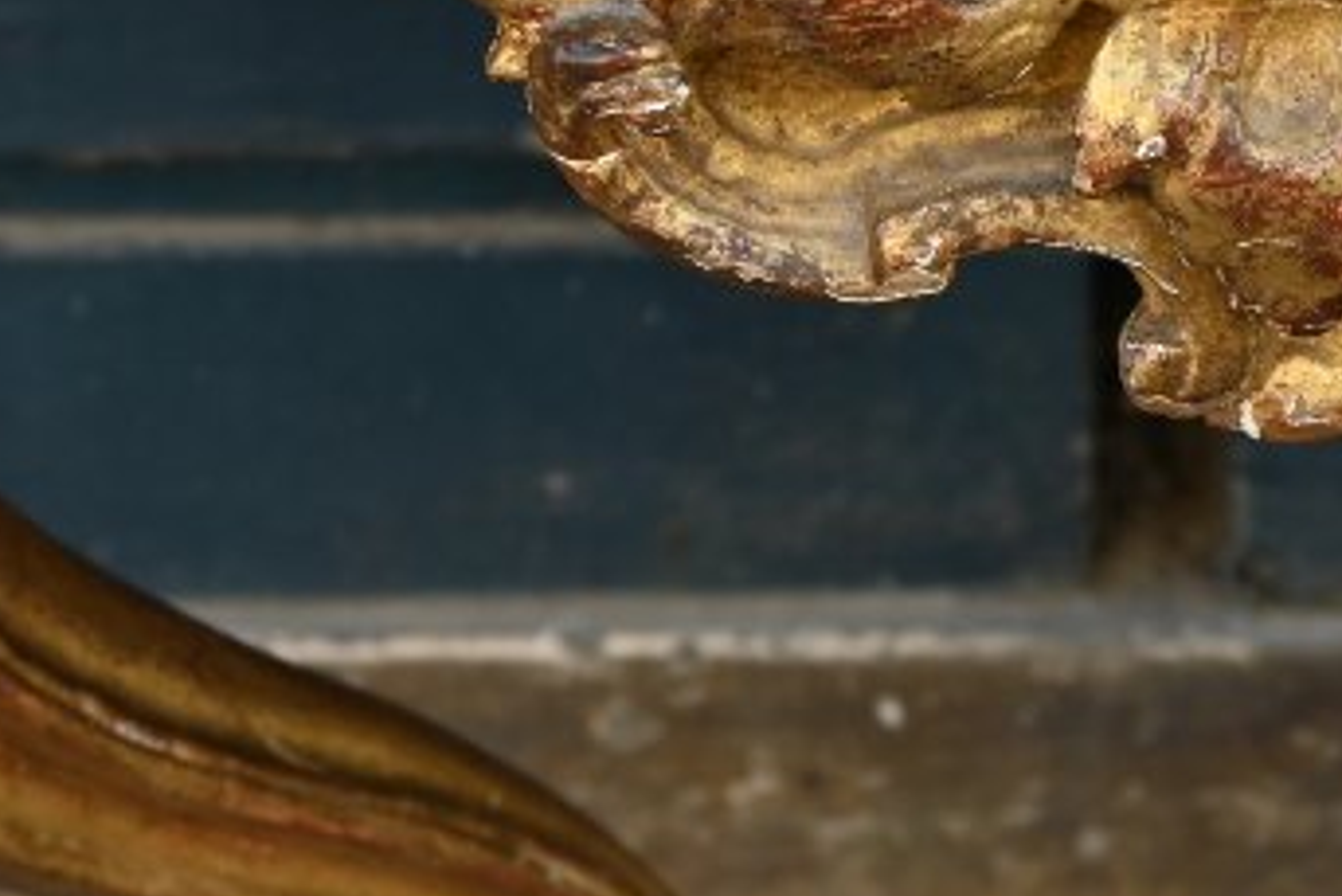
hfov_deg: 15.8
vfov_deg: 10.5
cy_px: -106
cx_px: 1158
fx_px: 4797
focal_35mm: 129
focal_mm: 24.5
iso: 200
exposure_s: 1/250
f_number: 4
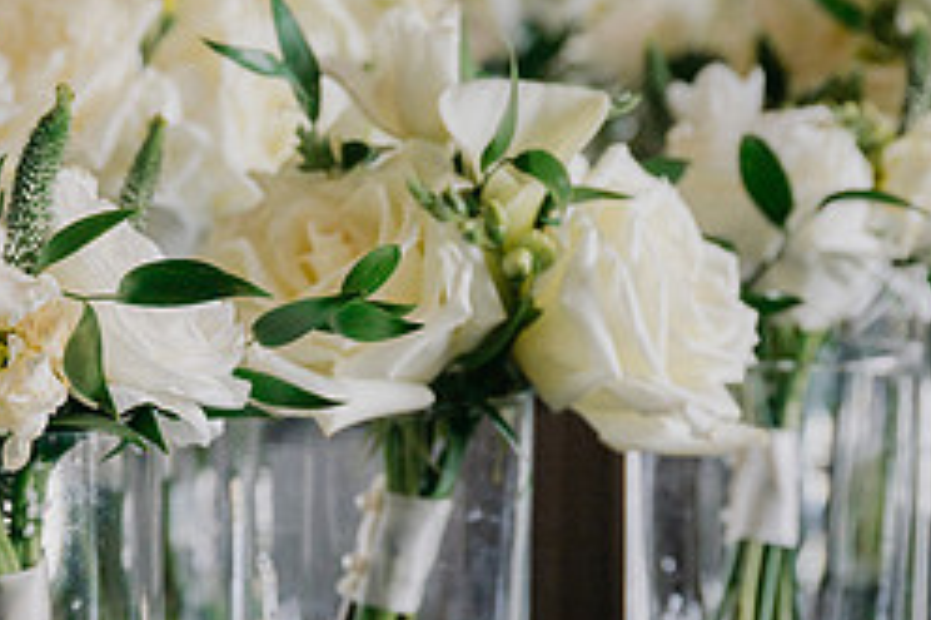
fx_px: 2662
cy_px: 498
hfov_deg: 19.4
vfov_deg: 13.2
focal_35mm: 103
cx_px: 71
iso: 500
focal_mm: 44
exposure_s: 1/250
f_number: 4
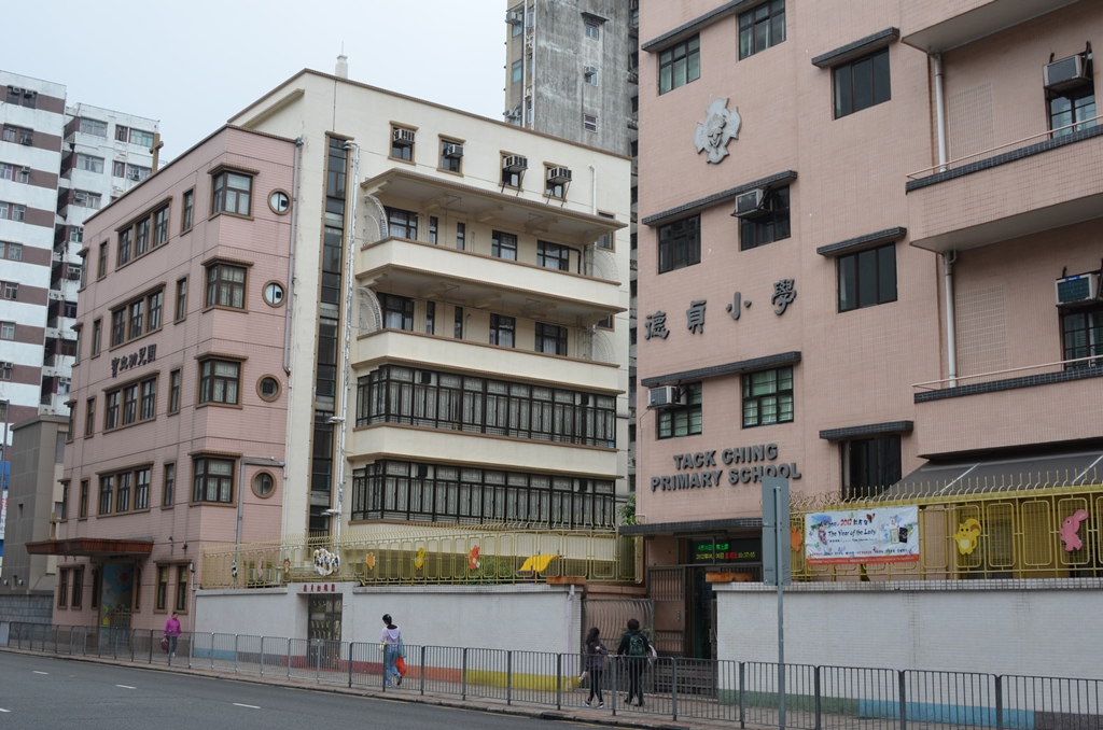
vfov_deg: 31.7
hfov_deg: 46.5
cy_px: 365
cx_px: 552
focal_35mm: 42
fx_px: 1284
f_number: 6.3
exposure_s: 1/160
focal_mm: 28
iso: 200
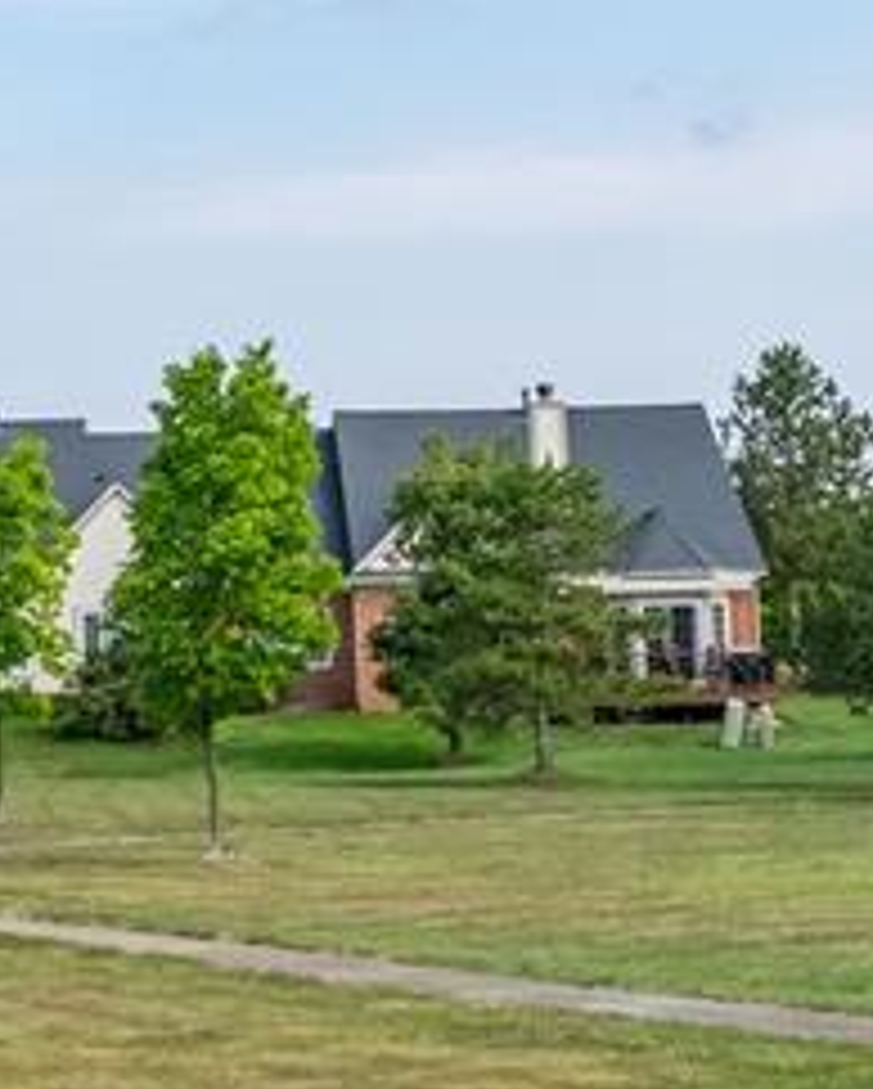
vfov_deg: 17.8
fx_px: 3451
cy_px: 270
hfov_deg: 14.2
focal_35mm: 107
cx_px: -18
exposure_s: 1/1000
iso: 800
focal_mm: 18
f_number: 8
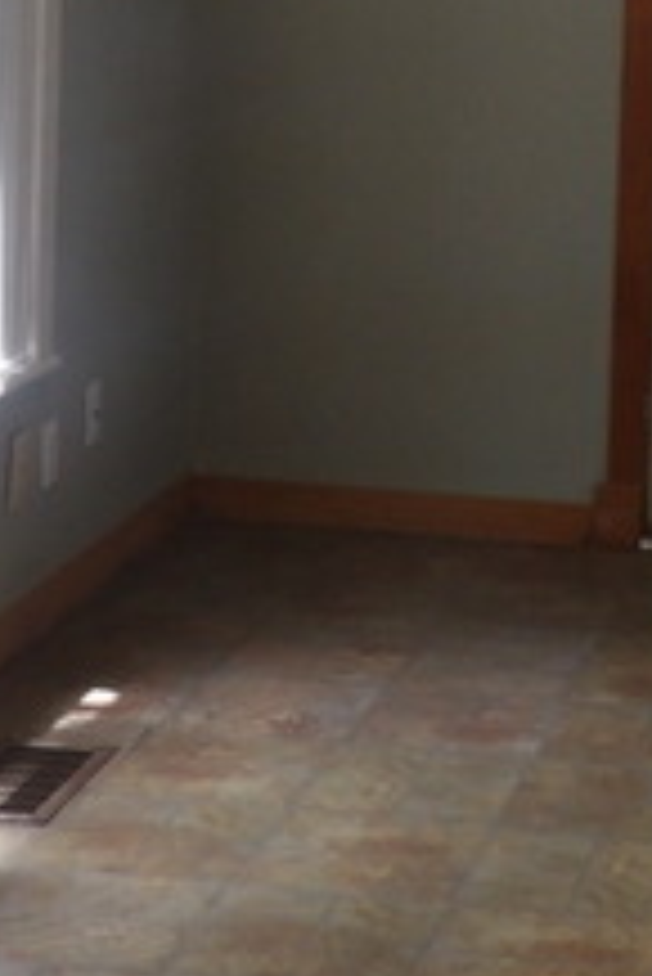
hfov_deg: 13.6
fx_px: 2739
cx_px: 427
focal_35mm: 101
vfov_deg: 19.7
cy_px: 49
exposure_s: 1/29
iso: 200
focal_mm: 5.9
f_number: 3.6
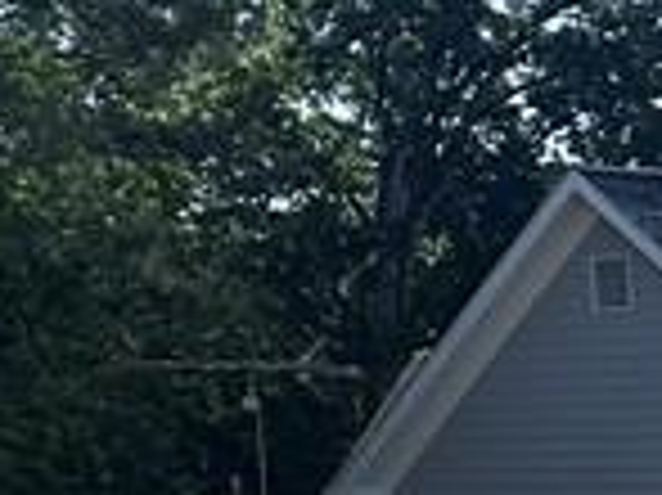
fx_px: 3459
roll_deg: +0.3
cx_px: -1378
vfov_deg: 8.2
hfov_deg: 8.8
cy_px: 36
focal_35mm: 181
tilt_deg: +8.0
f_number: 1.5
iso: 50
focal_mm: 5.7
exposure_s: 1/5587
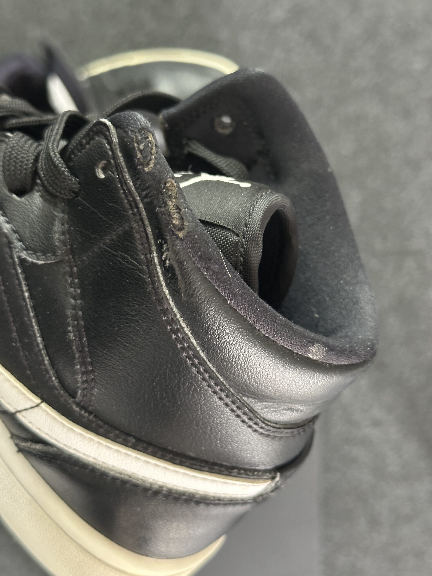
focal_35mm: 48
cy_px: 288
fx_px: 799
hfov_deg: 30.3
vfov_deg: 39.7
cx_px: 216
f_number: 1.78
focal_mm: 6.86
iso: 500
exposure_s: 1/25
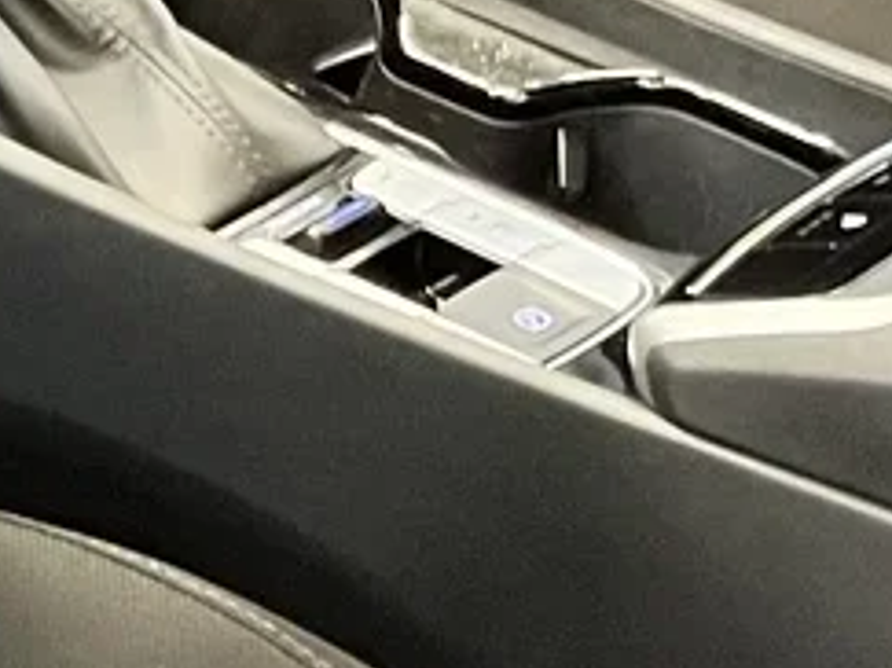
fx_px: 4404
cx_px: -1611
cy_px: 33
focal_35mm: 171
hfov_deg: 9.5
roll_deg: -0.8
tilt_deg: -34.3
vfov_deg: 8.6
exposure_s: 1/40
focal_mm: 5.1
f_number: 1.6
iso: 500
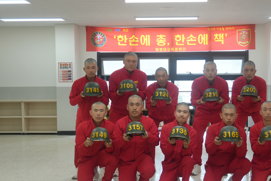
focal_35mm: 54
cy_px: 98
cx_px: 161
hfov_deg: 37.0
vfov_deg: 25.2
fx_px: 404
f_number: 4.5
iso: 500
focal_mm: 29
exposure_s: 1/160
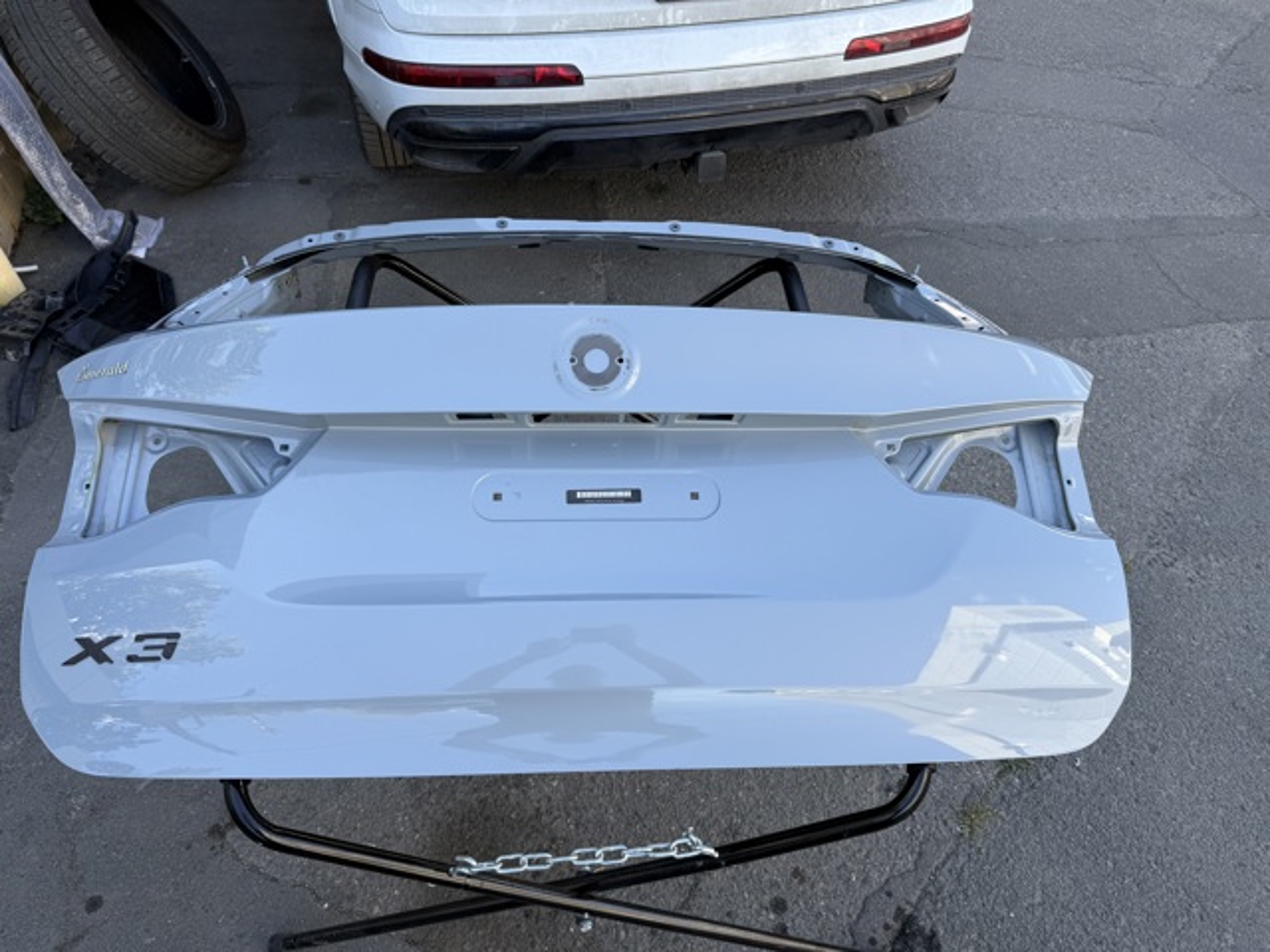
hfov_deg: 71.6
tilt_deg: -45.6
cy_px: 476
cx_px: 635
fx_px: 881
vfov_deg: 56.8
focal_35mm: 24
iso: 80
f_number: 1.78
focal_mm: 6.76
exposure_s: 1/510
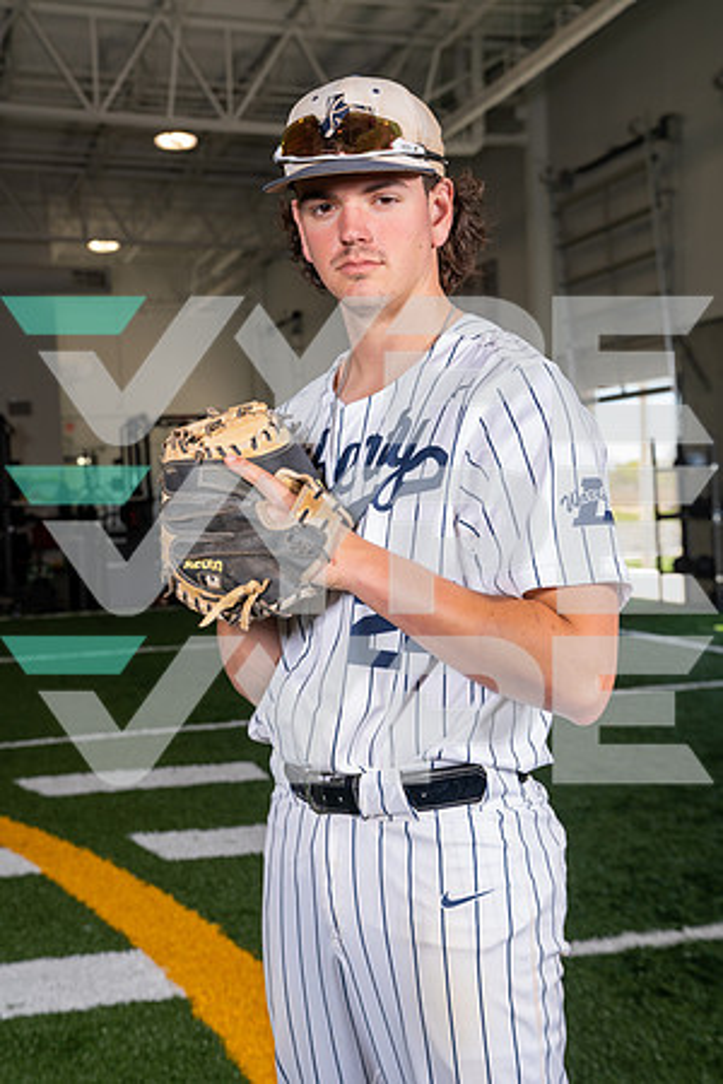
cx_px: 362
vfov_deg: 41.1
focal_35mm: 48
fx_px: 1446
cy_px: 542
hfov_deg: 28.1
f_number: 5.6
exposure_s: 1/200
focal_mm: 48
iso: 200
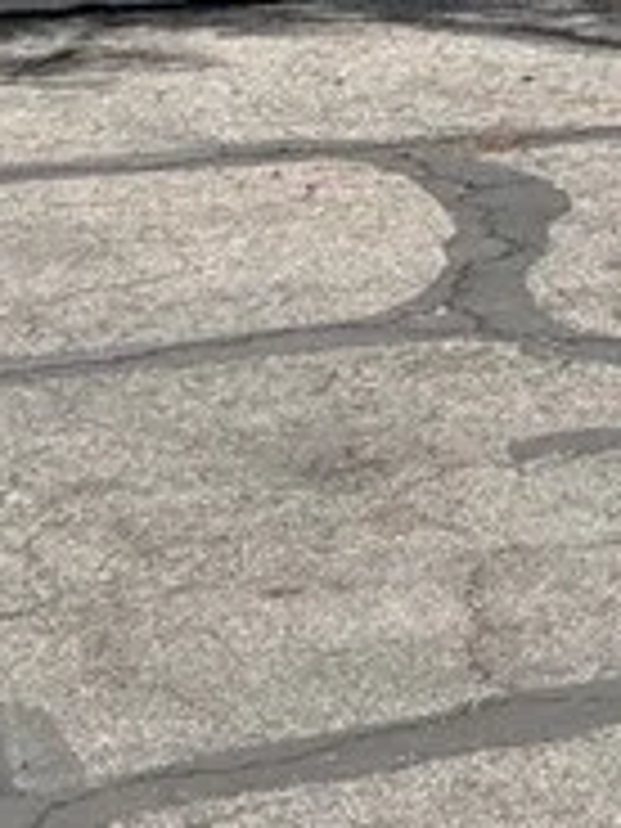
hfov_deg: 9.1
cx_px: 1094
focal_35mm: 156
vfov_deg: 11.7
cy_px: -648
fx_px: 3731
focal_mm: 3
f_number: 1.8
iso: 25
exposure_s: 1/1451
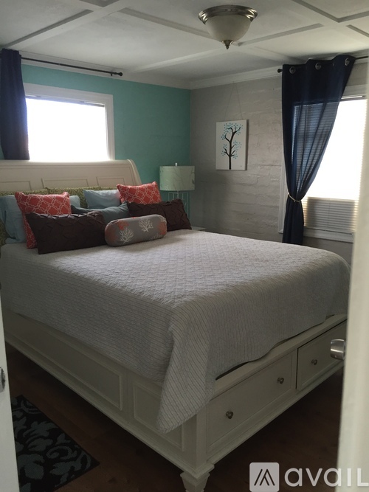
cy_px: 246
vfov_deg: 61.7
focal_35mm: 29
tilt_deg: -12.6
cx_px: 184
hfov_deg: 48.2
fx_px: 412
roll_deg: +0.0
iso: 40
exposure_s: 1/30
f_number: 2.2
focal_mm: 4.15
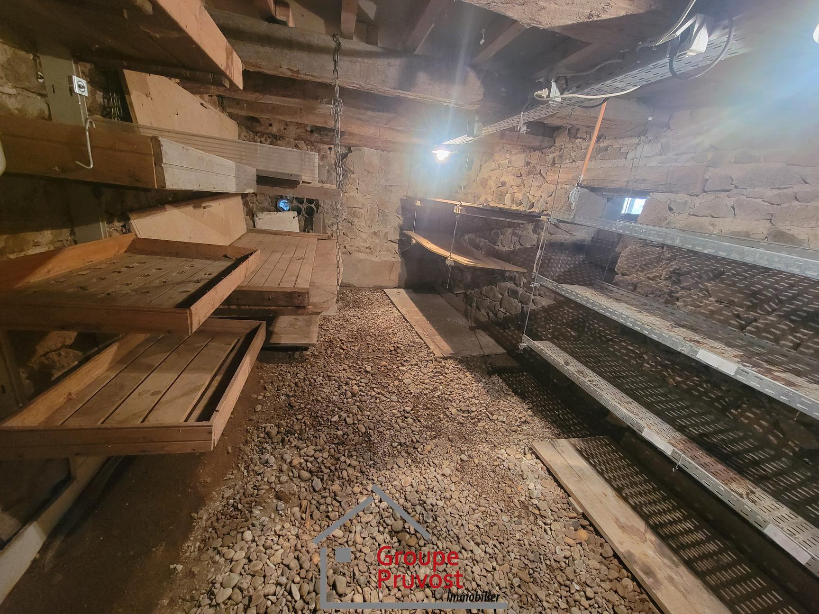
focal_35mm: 13
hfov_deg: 106.2
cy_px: 307
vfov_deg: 89.9
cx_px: 410
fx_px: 308
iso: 800
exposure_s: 1/25
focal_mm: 2.2
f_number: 2.2
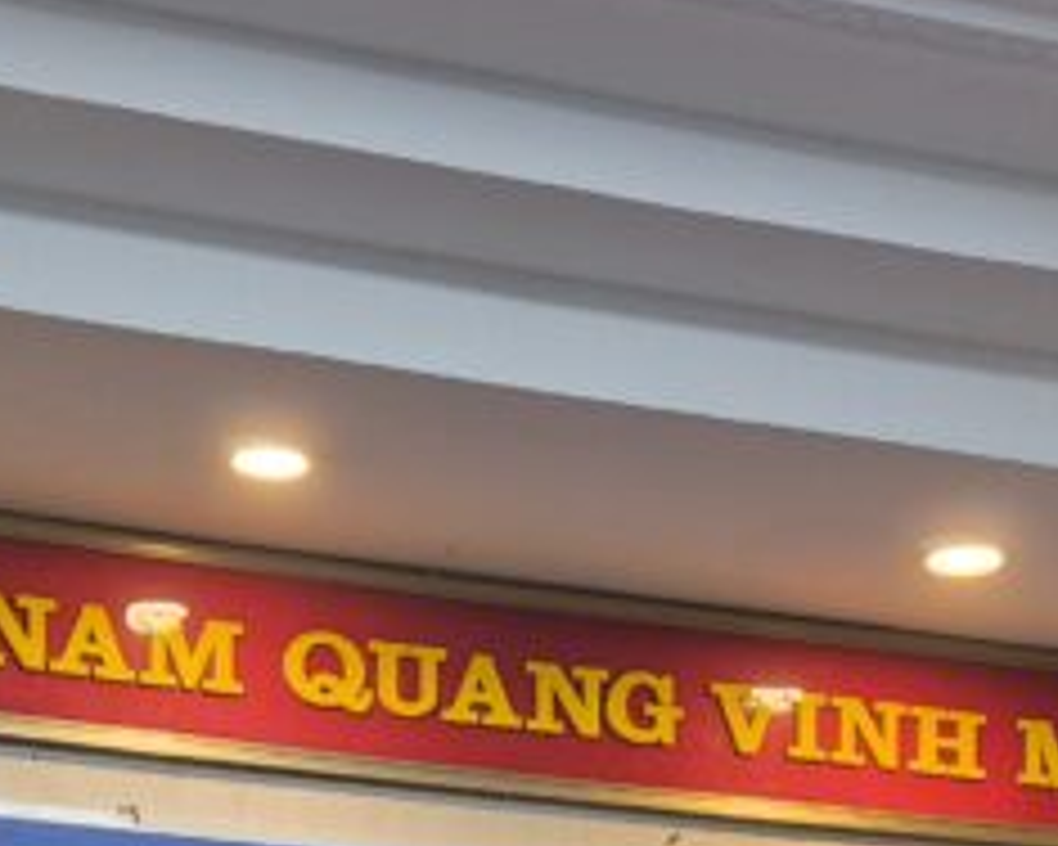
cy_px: 1462
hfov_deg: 19.6
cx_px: 518
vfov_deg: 14.1
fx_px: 3069
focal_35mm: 98
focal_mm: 5.4
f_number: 1.8
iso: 100
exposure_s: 1/100
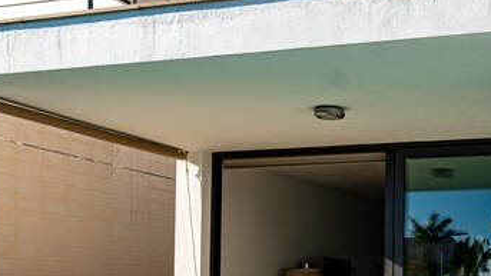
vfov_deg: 21.7
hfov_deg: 37.6
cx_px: 315
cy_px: 197
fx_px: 716
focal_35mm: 55
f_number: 5.6
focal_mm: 24
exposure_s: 1/800
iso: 100
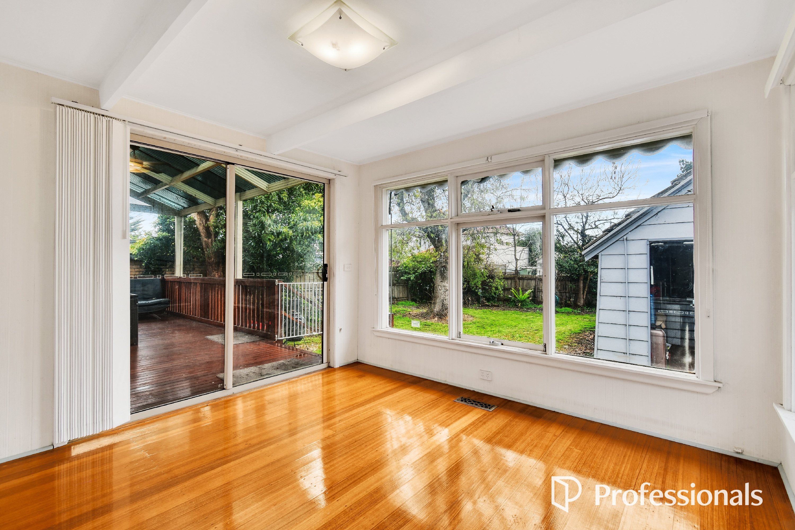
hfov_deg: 100.4
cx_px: 398
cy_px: 265
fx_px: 331
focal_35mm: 15
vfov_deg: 77.3
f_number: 5
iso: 100
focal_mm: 10
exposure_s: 1/100
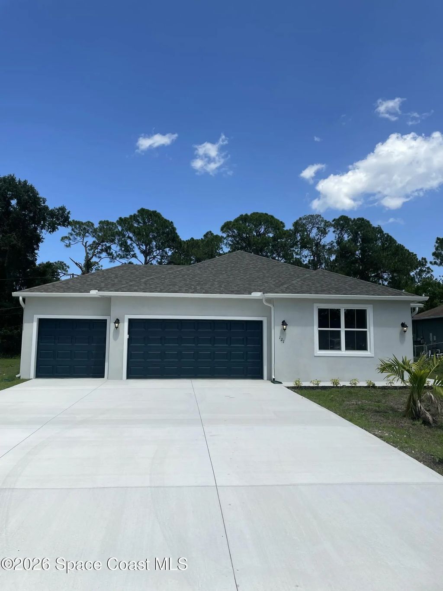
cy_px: 296
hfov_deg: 53.1
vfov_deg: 67.3
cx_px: 222
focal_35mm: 26
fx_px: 444
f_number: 1.6
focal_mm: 4.2
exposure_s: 1/5051
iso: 32
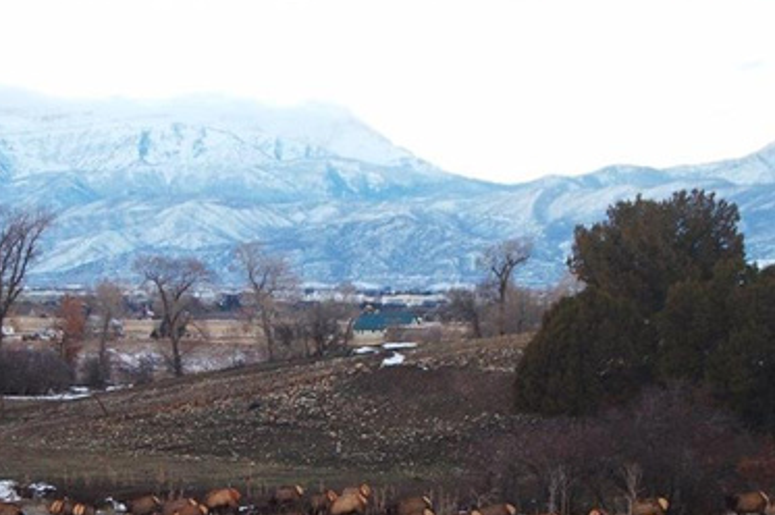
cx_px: 276
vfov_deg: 11.8
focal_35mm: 116
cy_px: 379
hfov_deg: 17.6
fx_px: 2492
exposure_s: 1/60
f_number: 5.3
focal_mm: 45
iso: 720
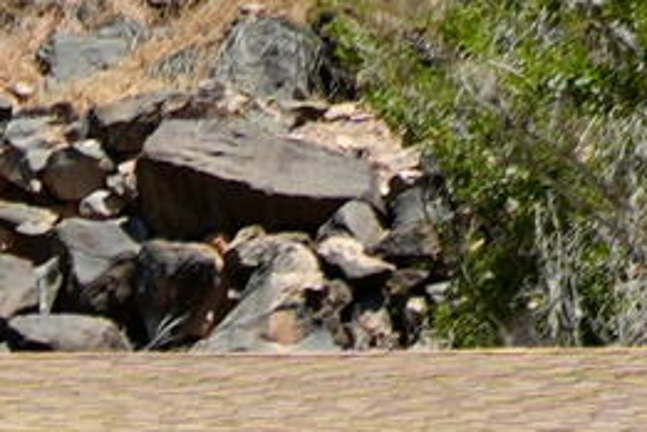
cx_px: -476
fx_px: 4654
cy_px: 1337
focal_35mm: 259
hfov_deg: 7.7
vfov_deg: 5.0
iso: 100
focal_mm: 22
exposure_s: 1/1250
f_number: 4.5
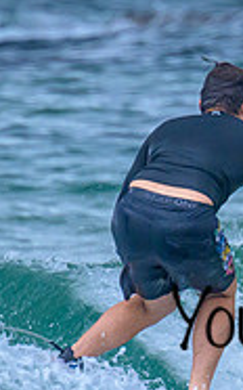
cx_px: 482
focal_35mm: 2446
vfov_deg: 0.9
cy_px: 183
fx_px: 25958
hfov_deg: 0.5
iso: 1600
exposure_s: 1/2000
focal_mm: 560
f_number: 8
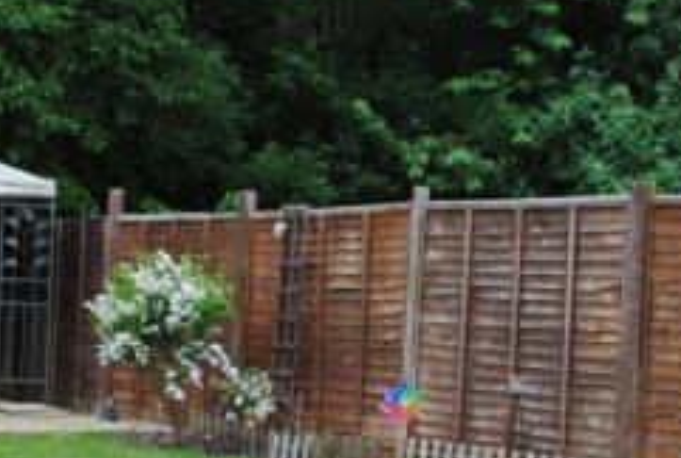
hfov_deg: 24.9
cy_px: 397
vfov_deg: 16.8
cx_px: 242
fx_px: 1536
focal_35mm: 81
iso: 110
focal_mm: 20
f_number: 5.6
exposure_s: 1/125
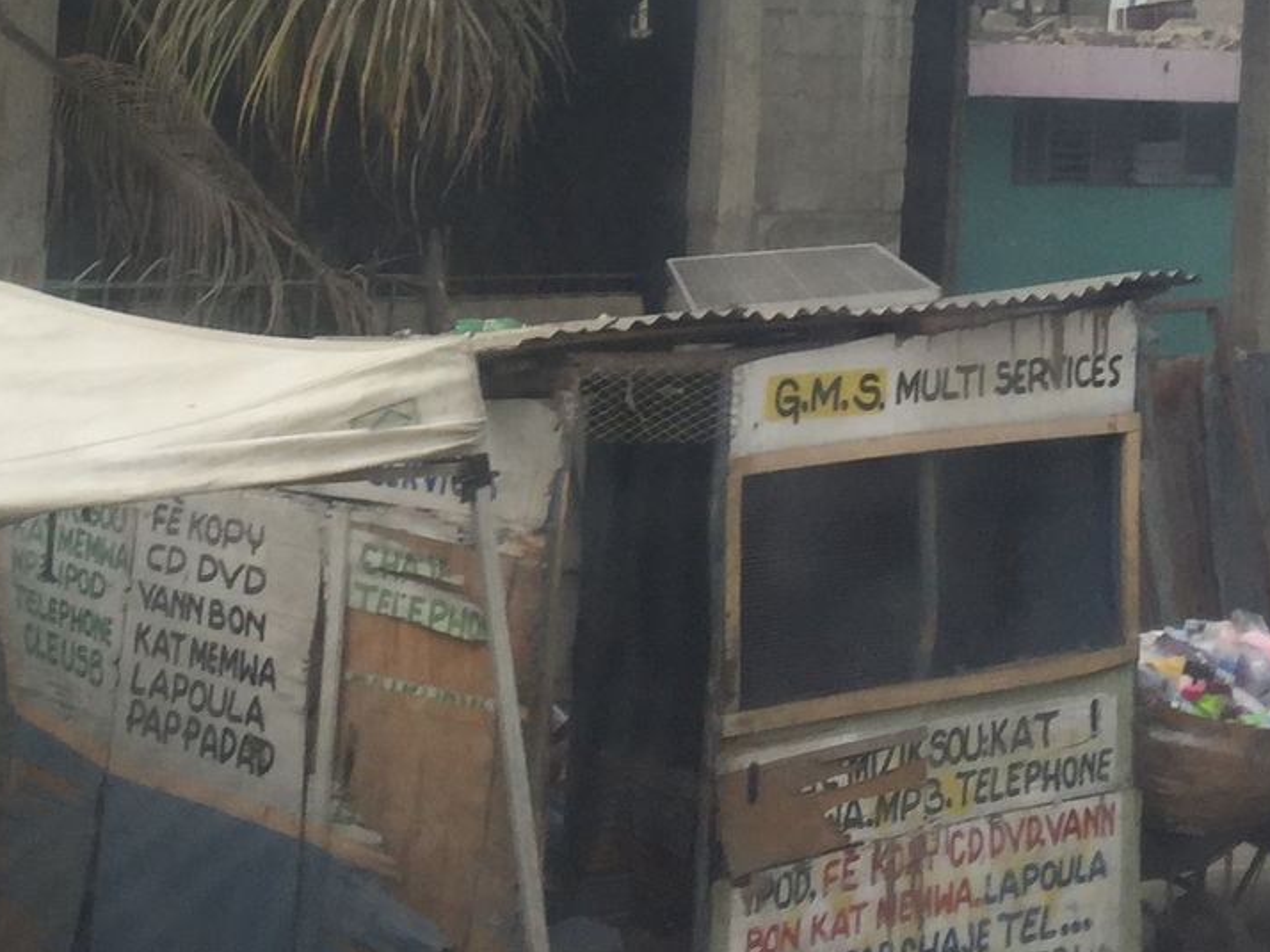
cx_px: 237
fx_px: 2861
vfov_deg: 18.4
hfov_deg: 24.6
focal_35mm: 78
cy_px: 18
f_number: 2.2
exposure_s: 1/920
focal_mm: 4.15
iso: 32
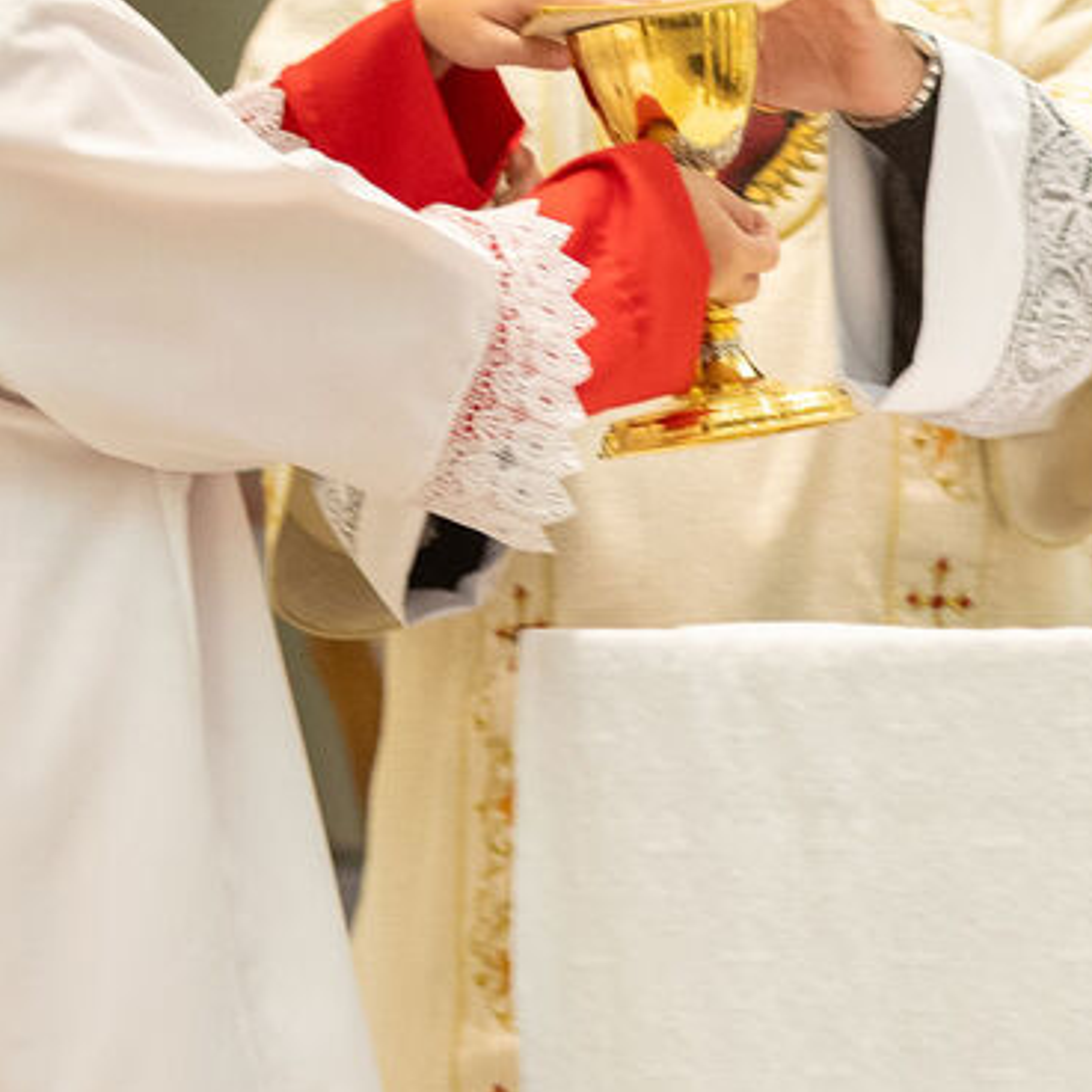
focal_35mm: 264
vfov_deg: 6.6
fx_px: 9422
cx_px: 626
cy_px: 65
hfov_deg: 6.6
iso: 2000
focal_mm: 85
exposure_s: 1/200
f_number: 3.2
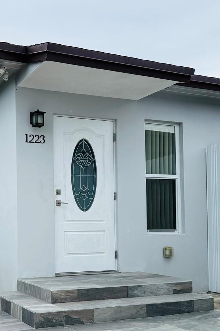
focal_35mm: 45
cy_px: 218
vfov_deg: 43.1
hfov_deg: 28.7
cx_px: 22
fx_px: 412
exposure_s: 1/1493
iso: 80
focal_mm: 6.76
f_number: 1.78
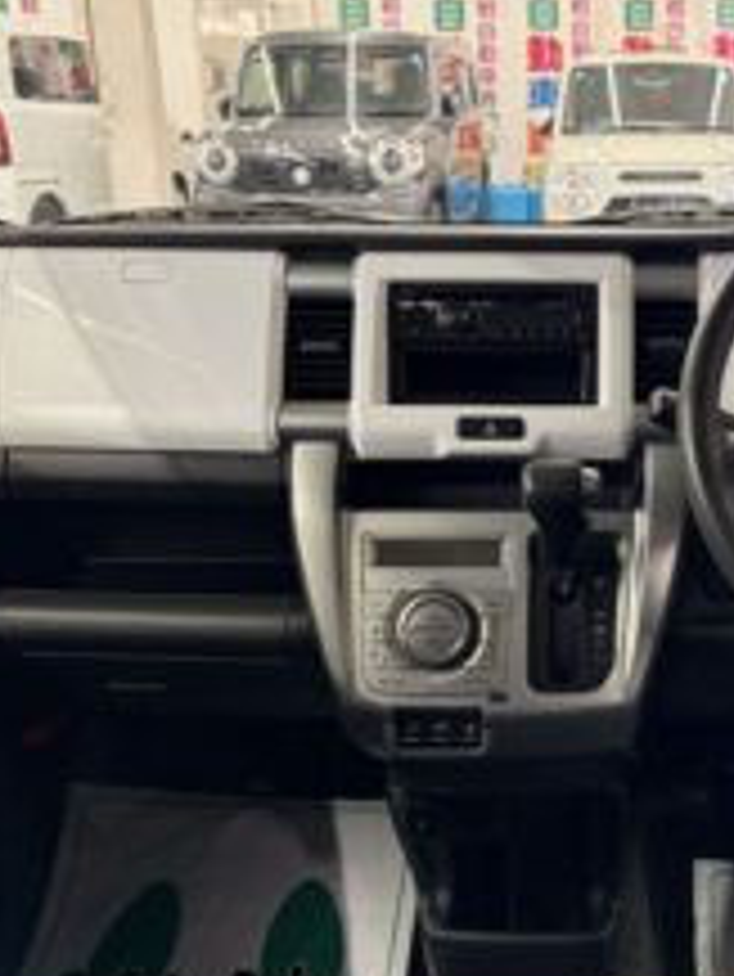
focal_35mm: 42
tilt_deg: -16.5
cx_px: 594
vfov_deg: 44.8
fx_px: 1186
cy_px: 479
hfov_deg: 33.3
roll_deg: -0.1
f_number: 1.6
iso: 200
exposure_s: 1/50
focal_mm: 5.96
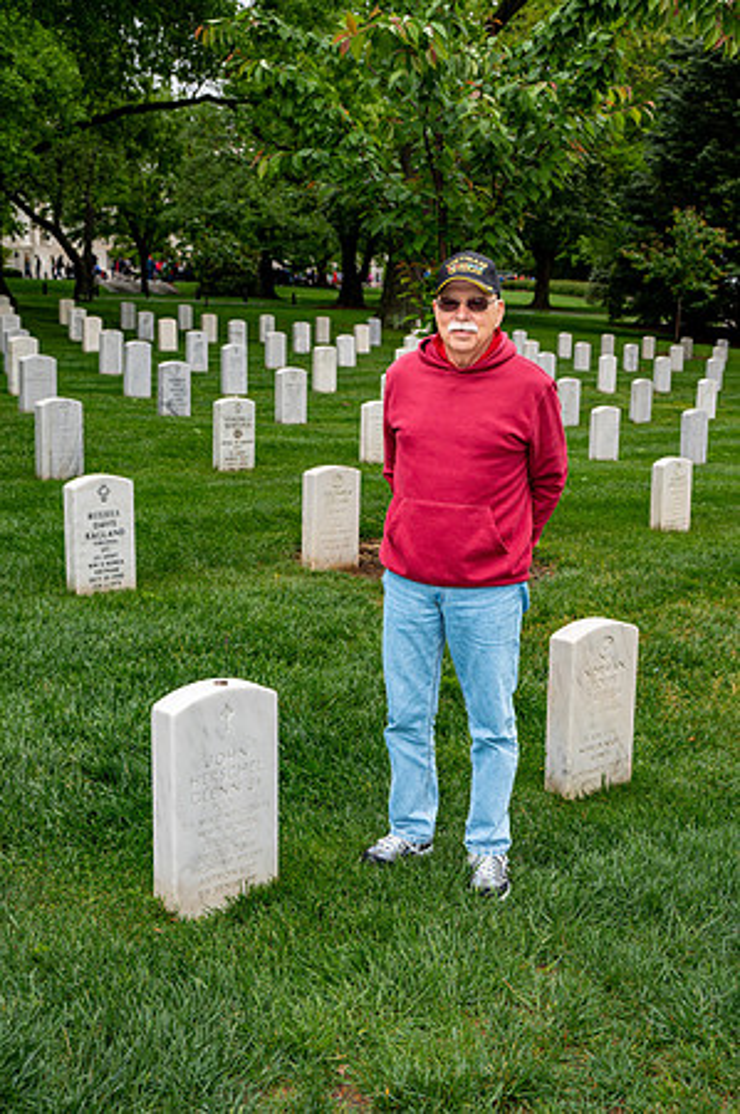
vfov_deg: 44.5
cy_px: 557
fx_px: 1360
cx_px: 370
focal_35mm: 44
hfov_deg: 30.4
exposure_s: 1/100
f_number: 6.3
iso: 180
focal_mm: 44
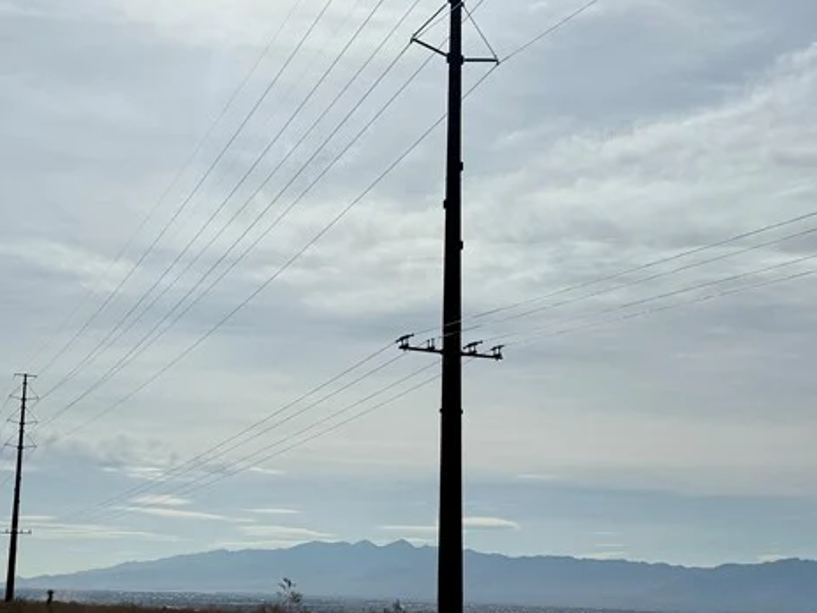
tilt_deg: +9.5
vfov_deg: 27.5
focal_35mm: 53
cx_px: 335
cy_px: 366
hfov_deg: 36.1
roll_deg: -2.3
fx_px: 1251
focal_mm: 6.76
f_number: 1.78
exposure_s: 1/50000
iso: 80
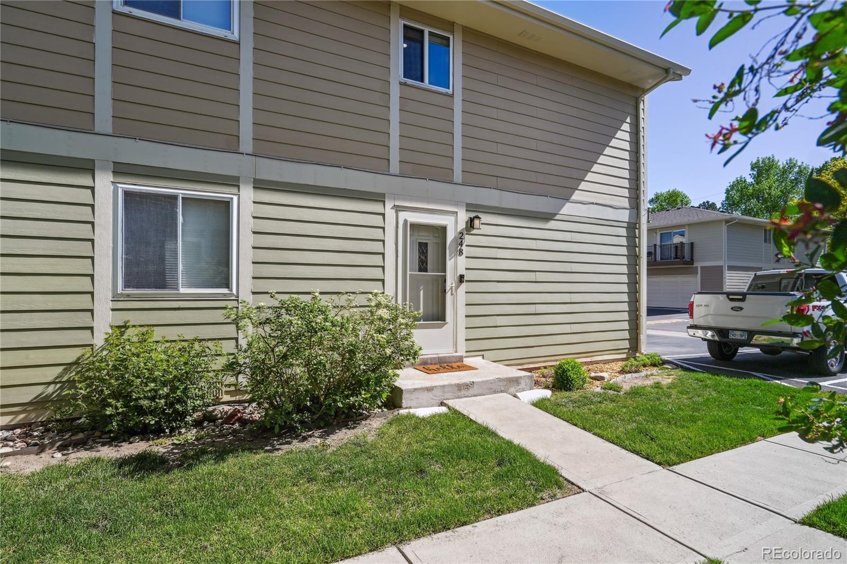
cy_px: 282
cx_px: 424
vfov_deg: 65.9
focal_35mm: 18
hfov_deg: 88.4
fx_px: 435
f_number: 10
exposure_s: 1/400
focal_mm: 18.5
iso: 400
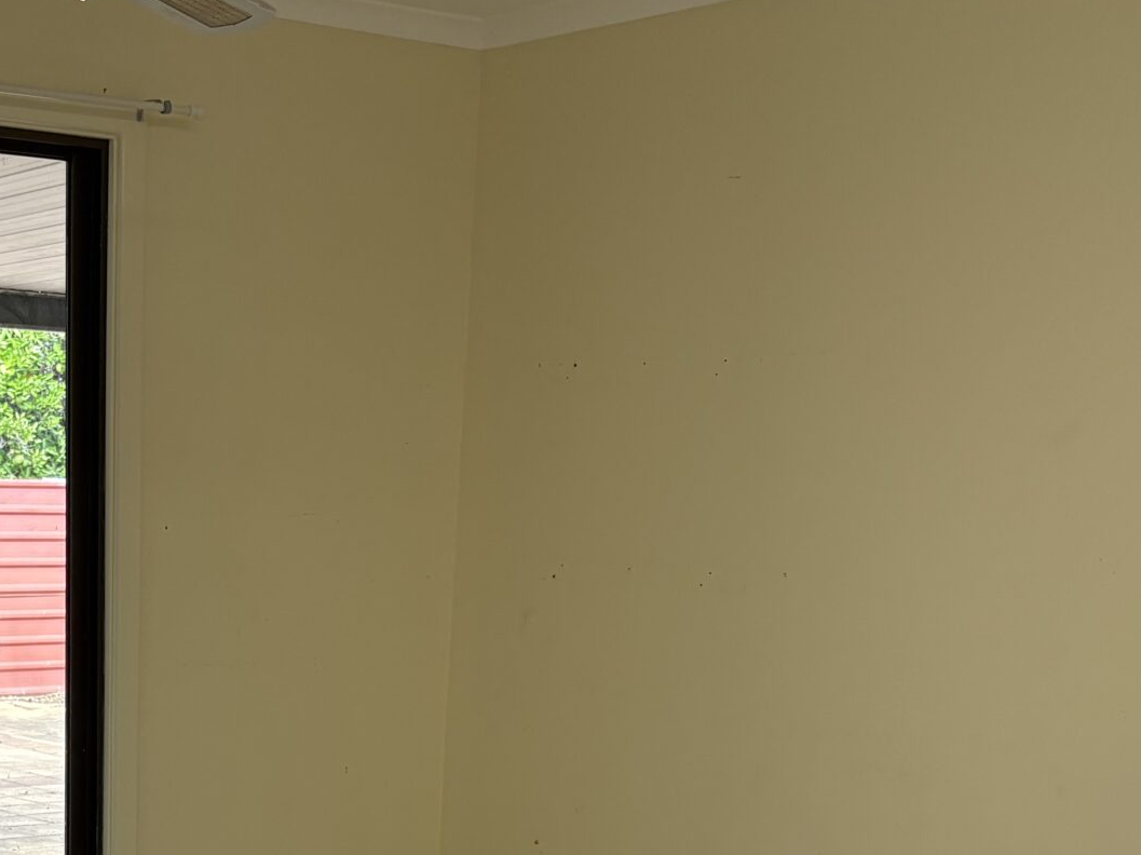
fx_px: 2076
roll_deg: -0.3
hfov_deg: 29.7
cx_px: 159
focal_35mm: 63
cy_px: 909
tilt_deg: -11.1
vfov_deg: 22.2
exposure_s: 1/179
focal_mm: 5.96
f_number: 1.6
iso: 80
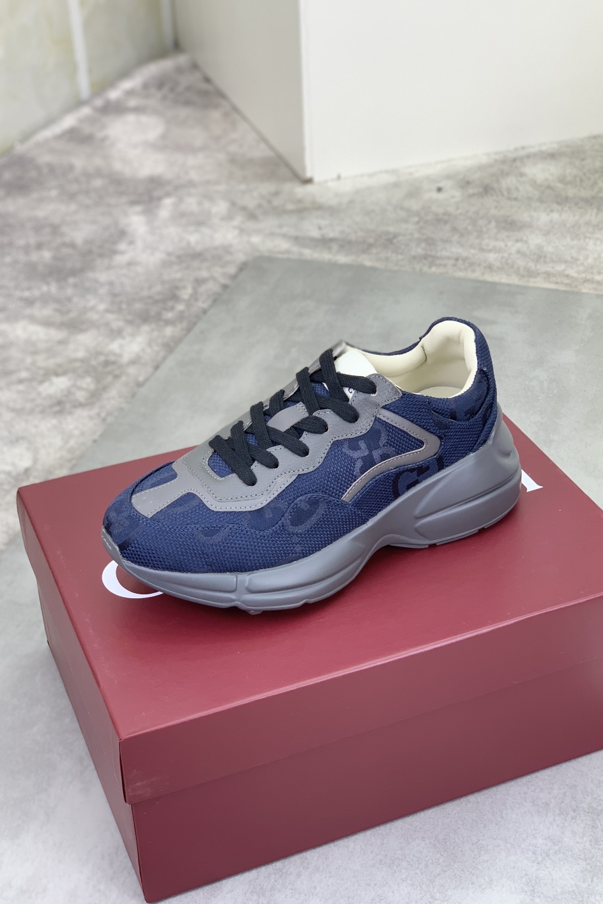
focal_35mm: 55
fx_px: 1382
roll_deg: +1.3
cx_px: 319
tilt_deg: -34.0
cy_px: 457
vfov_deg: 36.2
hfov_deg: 24.6
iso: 32
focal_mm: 6
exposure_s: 1/100
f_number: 2.4
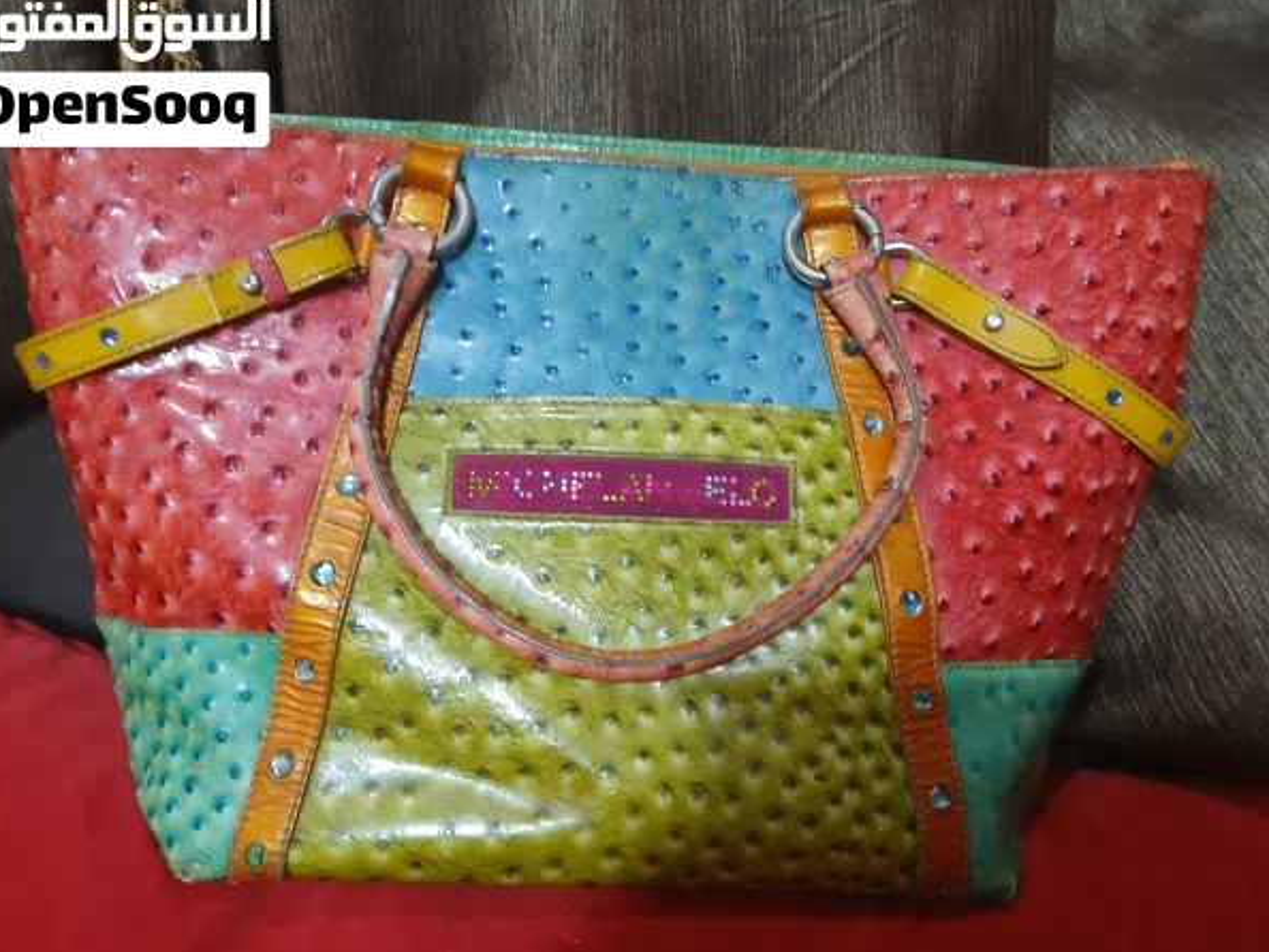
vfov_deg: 49.8
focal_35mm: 28
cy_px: 455
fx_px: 1027
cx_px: 592
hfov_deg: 63.4
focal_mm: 3.98
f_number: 1.8
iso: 320
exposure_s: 1/25
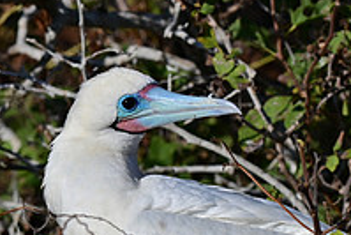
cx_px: 212
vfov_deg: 2.7
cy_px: 247
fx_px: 4966
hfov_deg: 4.0
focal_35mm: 509
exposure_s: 1/1000
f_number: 13
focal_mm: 175
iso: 200
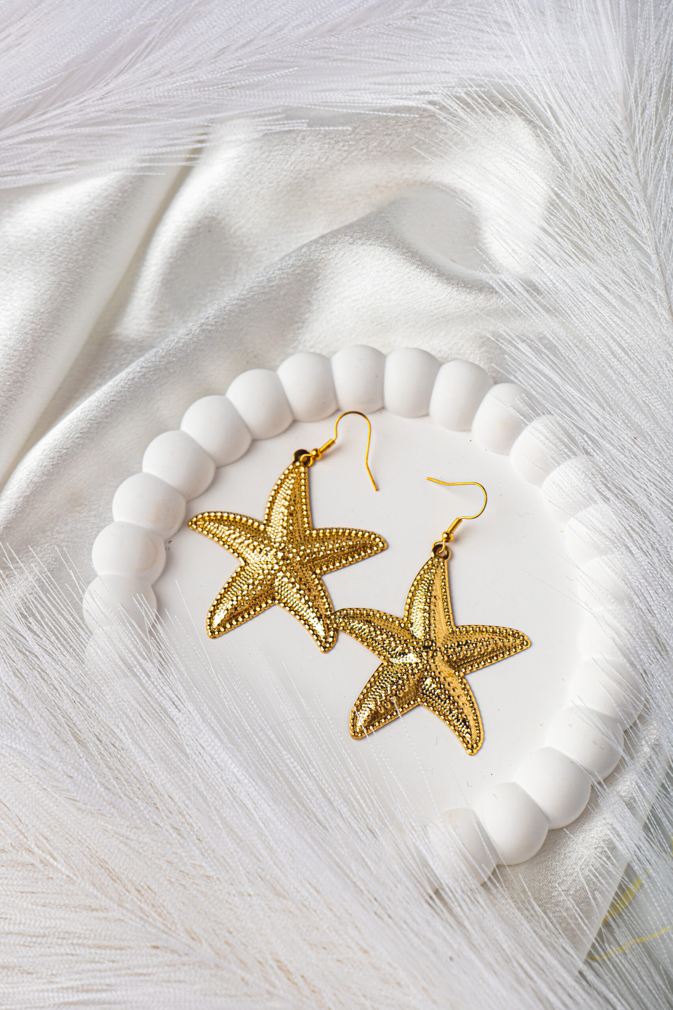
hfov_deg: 22.6
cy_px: 505
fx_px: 1682
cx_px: 336
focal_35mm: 60
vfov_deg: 33.4
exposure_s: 1/160
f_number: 7.1
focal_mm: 60
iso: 400
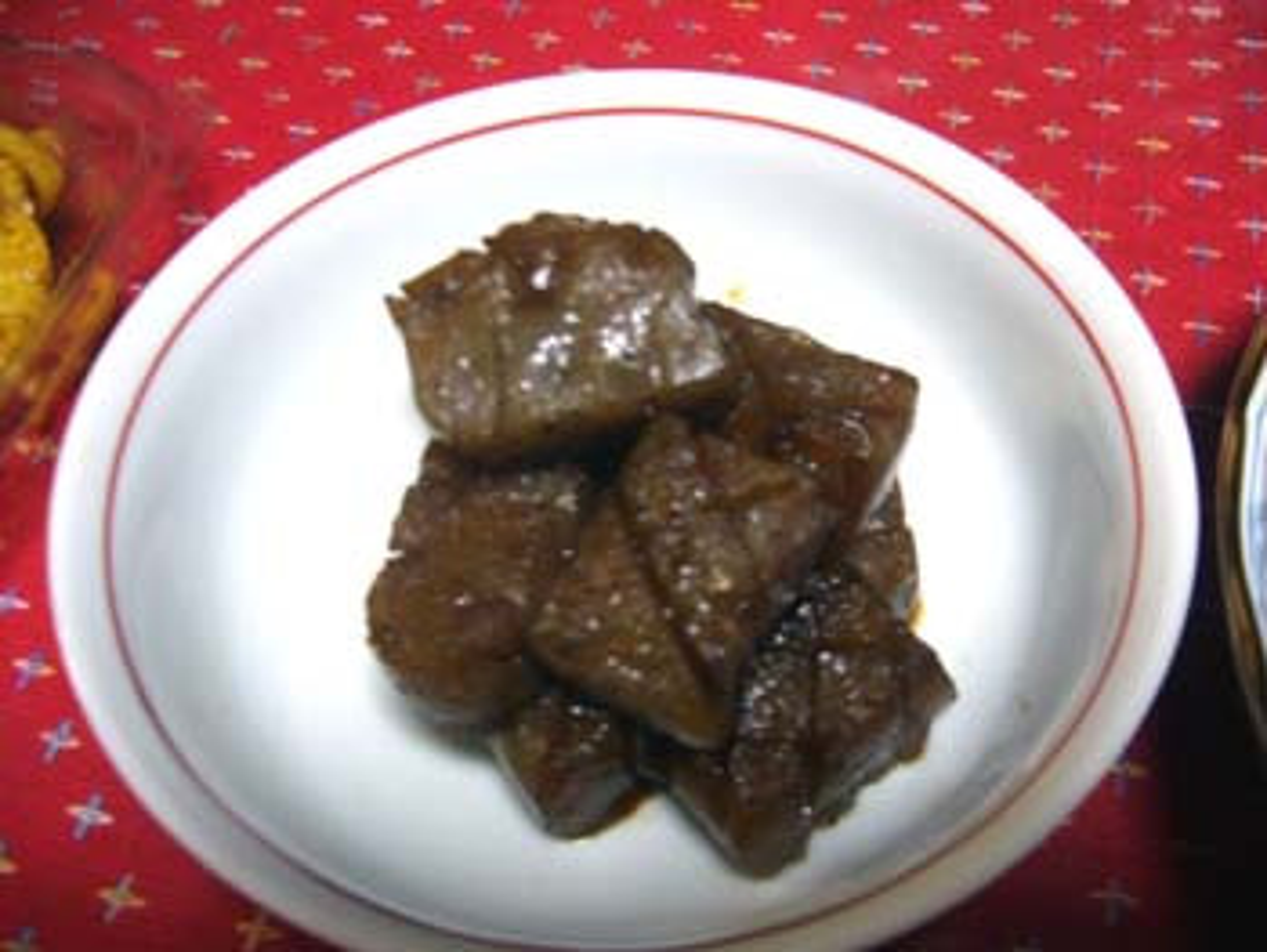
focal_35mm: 35
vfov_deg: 40.7
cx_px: 634
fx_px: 1282
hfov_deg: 52.6
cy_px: 476
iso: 80
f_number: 2.8
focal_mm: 5.8
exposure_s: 1/8
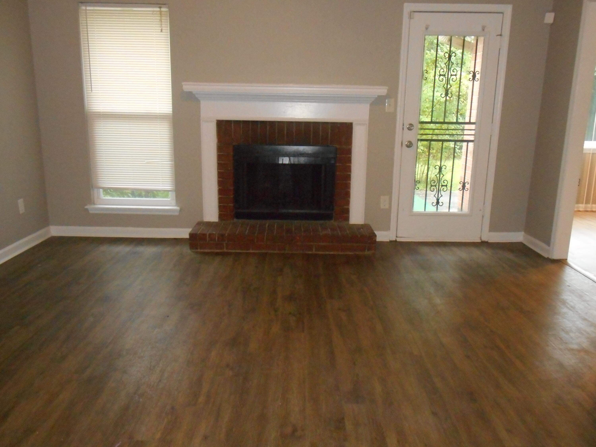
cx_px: 298
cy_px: 224
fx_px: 499
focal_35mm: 29
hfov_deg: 61.7
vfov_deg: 48.2
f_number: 4
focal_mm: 5.2
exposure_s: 1/25
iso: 800
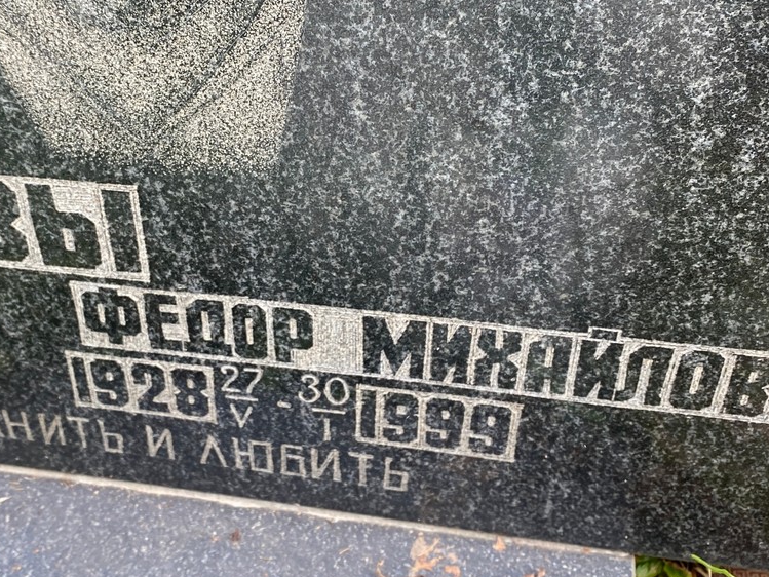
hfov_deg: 38.0
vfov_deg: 29.1
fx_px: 1111
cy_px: 241
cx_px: 301
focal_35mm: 50
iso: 50
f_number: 1.8
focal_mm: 4.25
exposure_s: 1/122
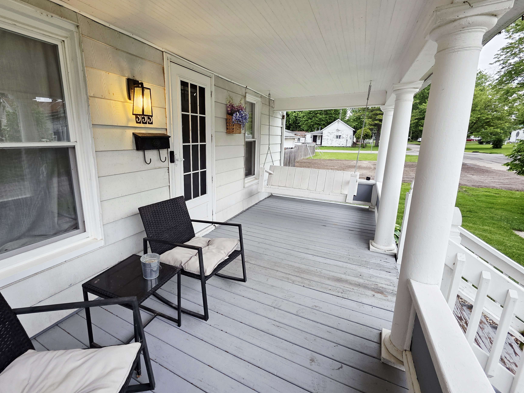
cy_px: 192
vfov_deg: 81.7
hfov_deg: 97.6
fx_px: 227
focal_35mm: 15
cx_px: 228
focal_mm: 2.2
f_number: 1.9
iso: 125
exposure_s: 1/120
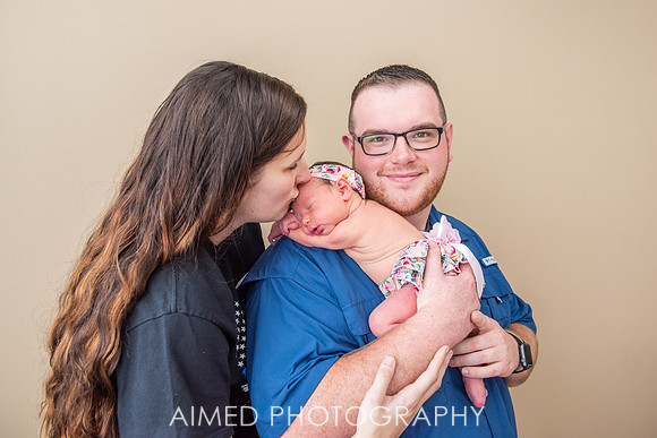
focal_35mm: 30
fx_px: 553
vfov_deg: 43.2
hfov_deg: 61.3
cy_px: 201
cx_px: 356
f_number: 5
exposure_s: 1/250
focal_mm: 28
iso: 1000
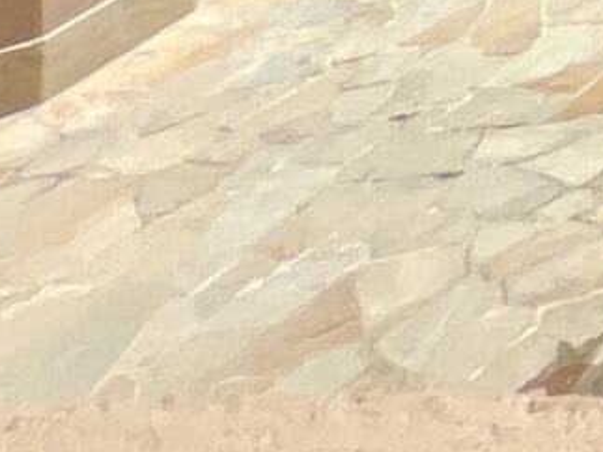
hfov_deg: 8.5
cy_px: -1322
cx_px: 2330
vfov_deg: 8.3
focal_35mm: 103
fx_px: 1794
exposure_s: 1/809
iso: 32
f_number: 1.8
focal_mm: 1.57
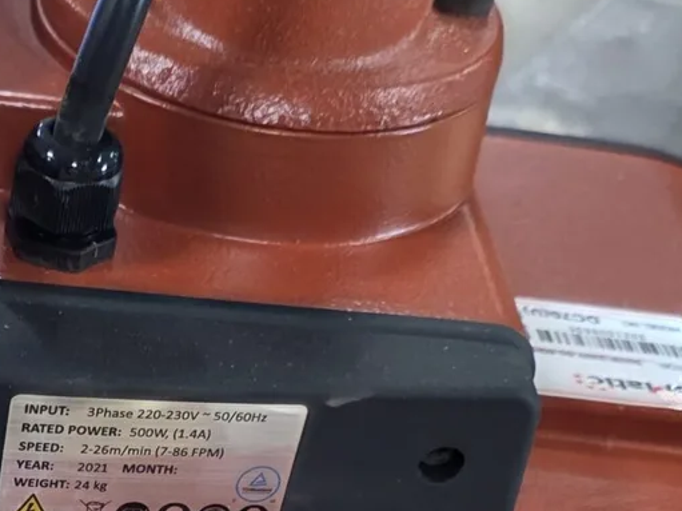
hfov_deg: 20.7
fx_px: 1773
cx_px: -73
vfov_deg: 15.7
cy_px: 650
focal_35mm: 90
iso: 400
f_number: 1.7
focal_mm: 6.3
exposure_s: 1/120
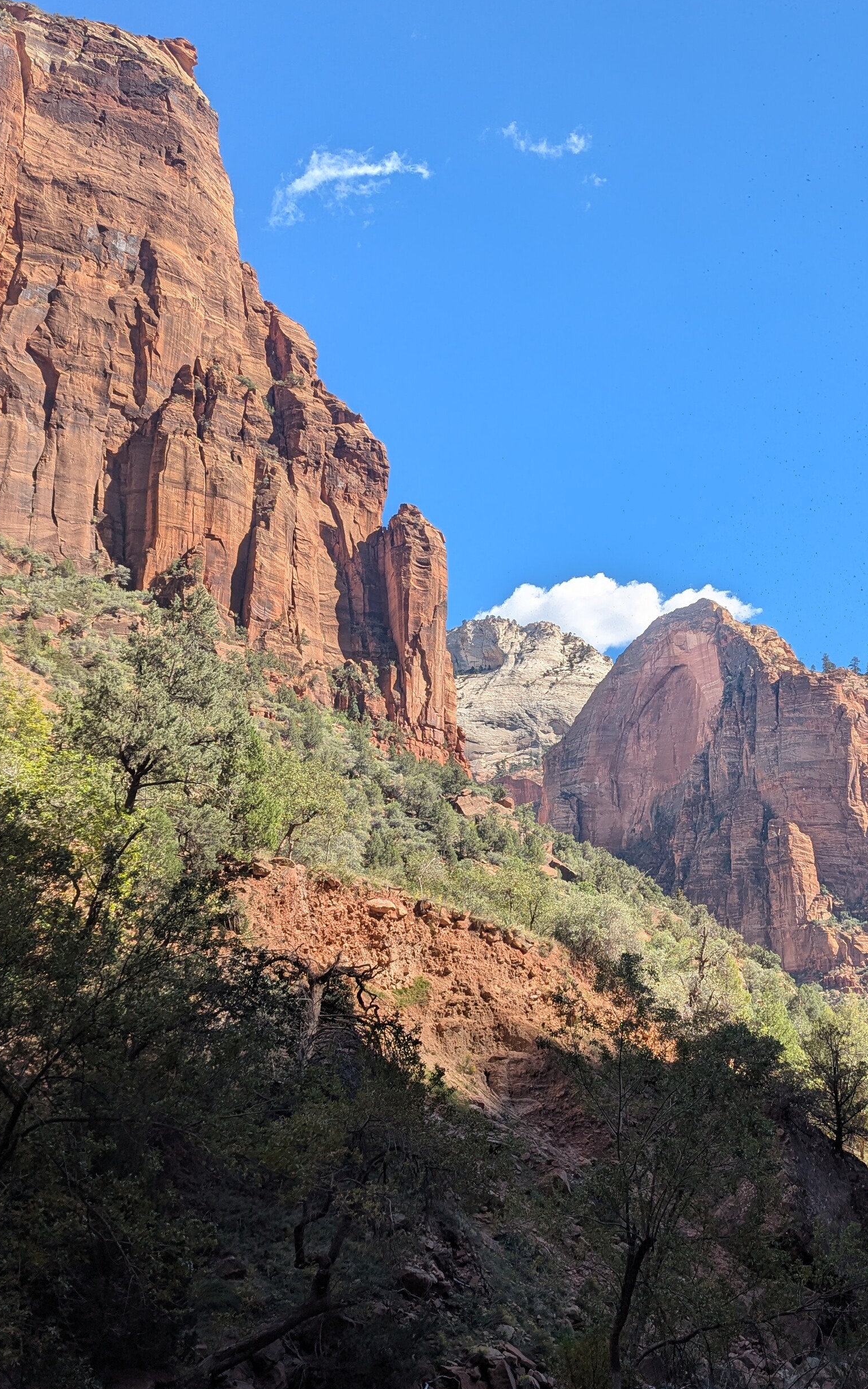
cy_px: 695
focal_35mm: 34
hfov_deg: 36.6
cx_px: 630
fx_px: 1287
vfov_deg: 56.7
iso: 52
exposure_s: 1/1471
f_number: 1.85
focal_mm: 6.81
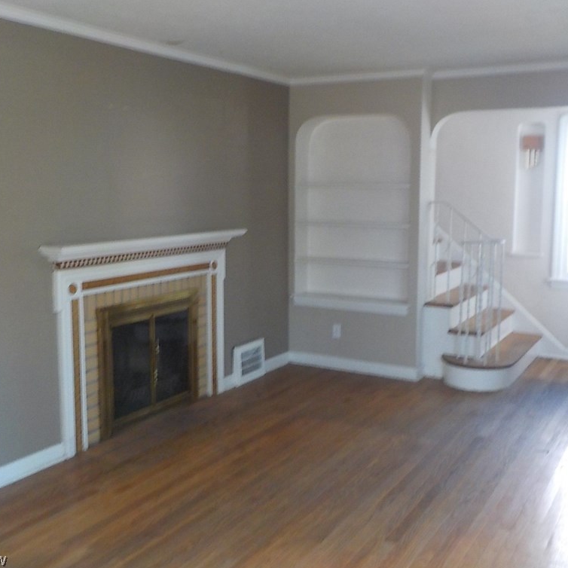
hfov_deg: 46.0
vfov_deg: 46.0
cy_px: 282
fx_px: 668
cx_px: 314
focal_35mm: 36
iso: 320
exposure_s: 1/30
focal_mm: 4.1
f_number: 3.3
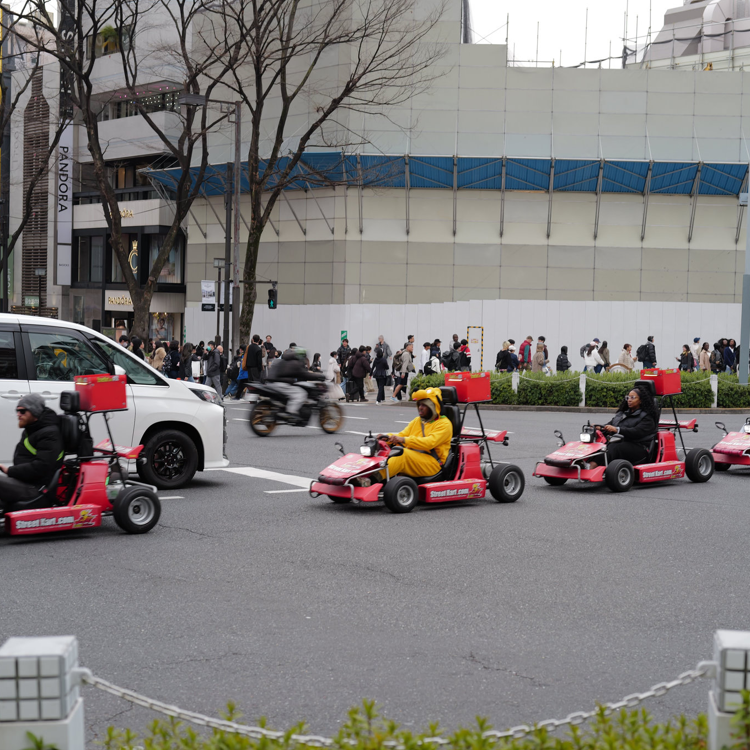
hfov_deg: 31.0
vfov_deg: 31.1
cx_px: 426
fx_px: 1348
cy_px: 375
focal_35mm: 55
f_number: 3.5
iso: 100
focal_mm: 43
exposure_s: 1/100
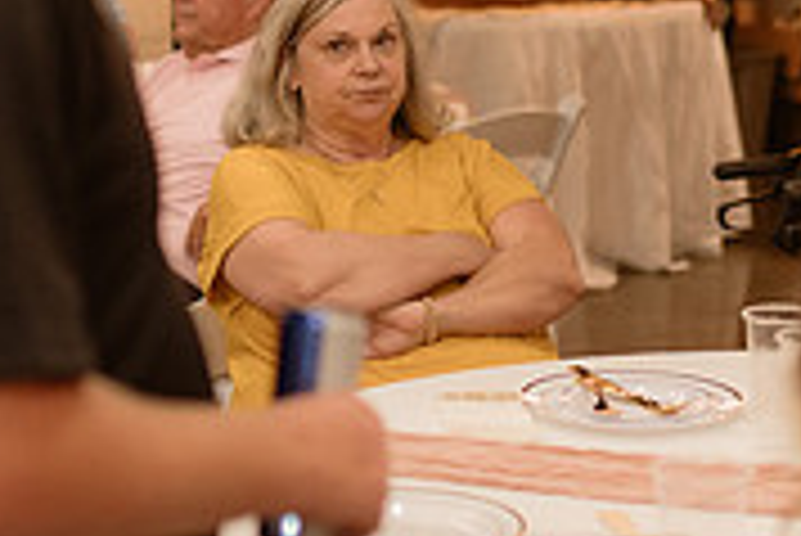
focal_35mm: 120
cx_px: 407
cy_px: 132
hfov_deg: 17.0
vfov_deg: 11.4
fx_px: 2672
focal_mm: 35
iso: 1250
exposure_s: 1/200
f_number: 1.4
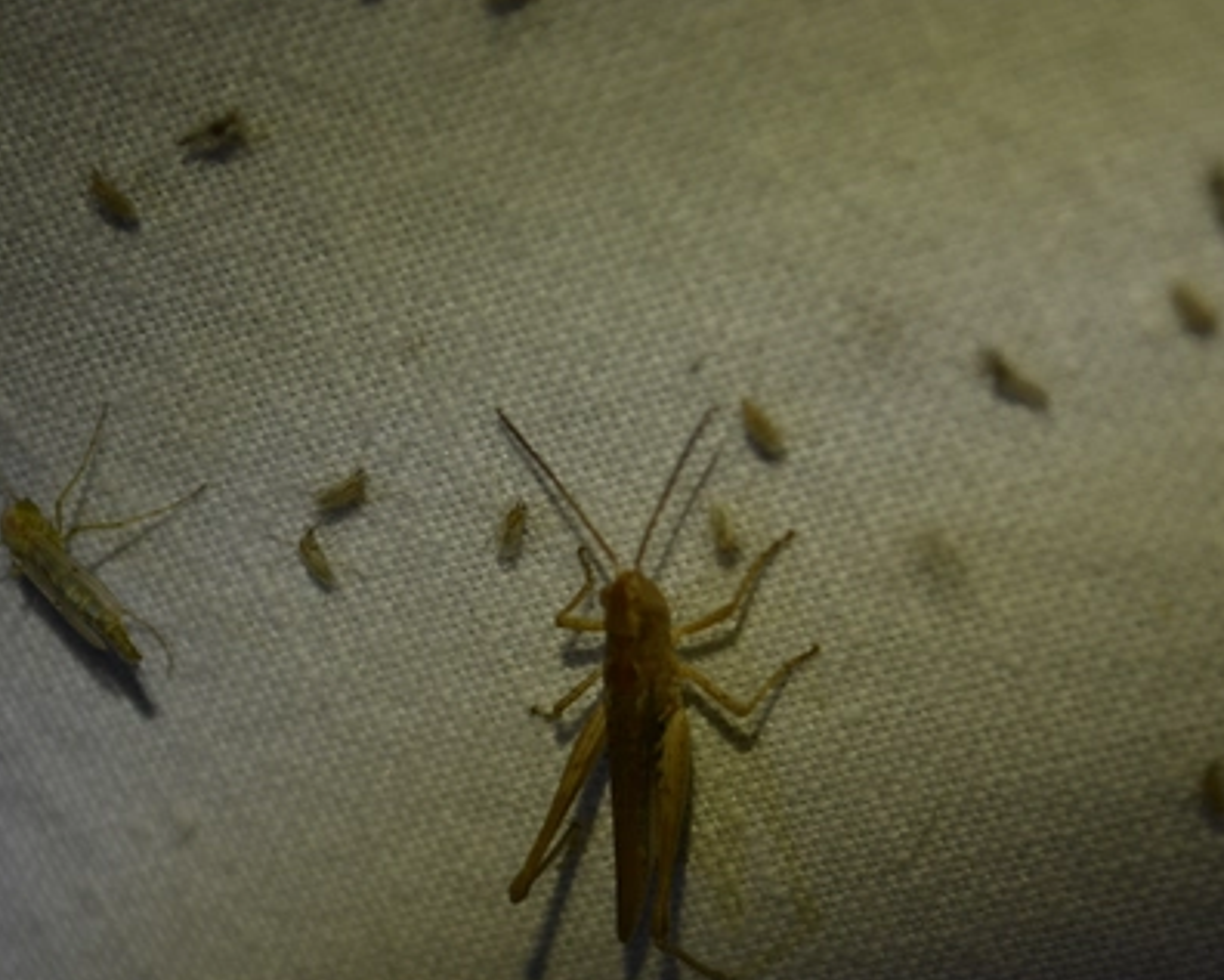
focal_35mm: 125
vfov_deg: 12.4
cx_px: 621
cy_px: 638
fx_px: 4520
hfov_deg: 15.4
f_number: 6.3
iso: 400
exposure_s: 1/60
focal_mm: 55
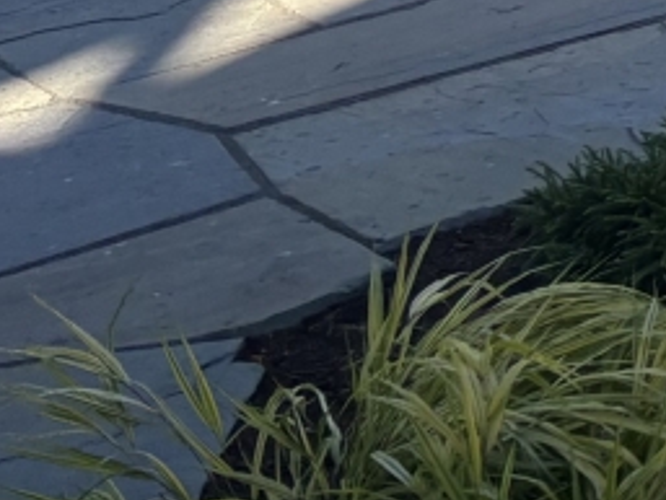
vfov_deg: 7.9
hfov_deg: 9.6
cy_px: -1003
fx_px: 3118
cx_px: 1975
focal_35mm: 162
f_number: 1.6
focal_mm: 5.96
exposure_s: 1/1220
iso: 50
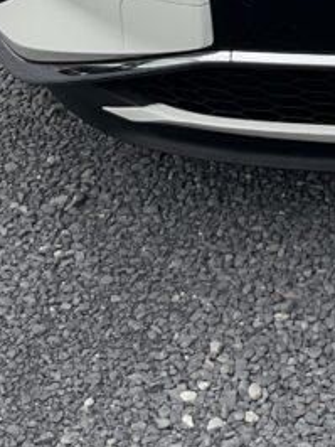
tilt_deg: -17.8
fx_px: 1444
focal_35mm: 112
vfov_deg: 15.9
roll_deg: -0.3
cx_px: 512
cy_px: -248
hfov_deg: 12.5
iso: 16
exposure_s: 1/2667
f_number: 1.8
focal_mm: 3
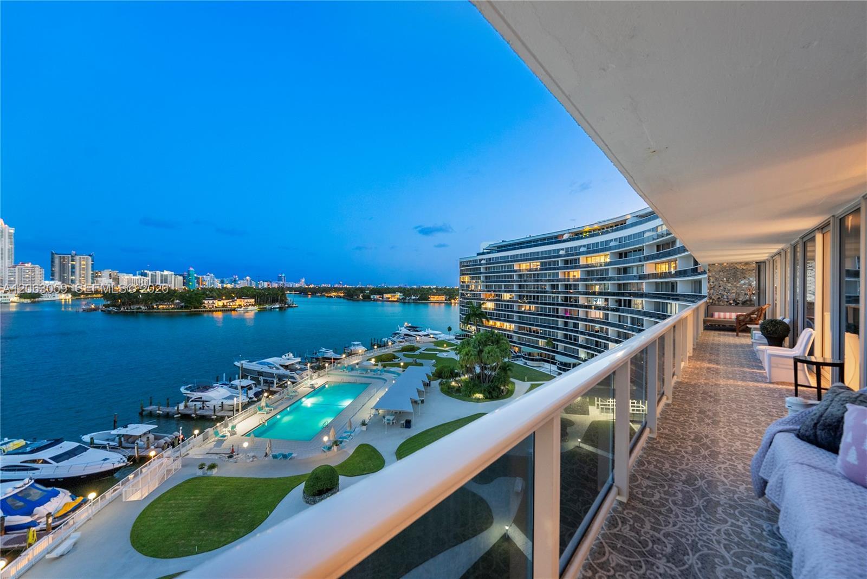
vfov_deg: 90.1
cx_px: 434
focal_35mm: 12
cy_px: 290
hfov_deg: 112.6
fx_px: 289
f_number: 5.6
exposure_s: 1/2.5
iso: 800
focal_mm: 12
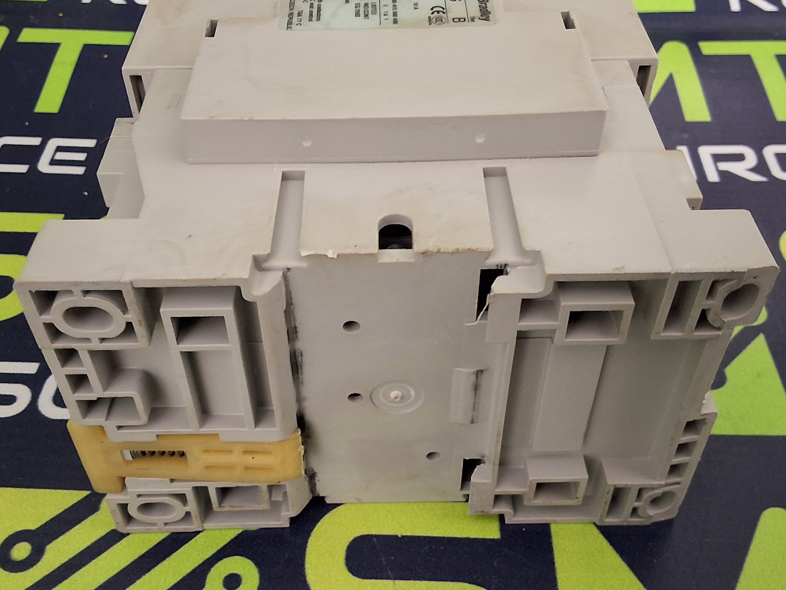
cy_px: 289
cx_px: 385
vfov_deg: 38.7
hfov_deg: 50.1
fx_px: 840
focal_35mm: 37
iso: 320
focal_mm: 2.91
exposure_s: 1/20
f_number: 1.9
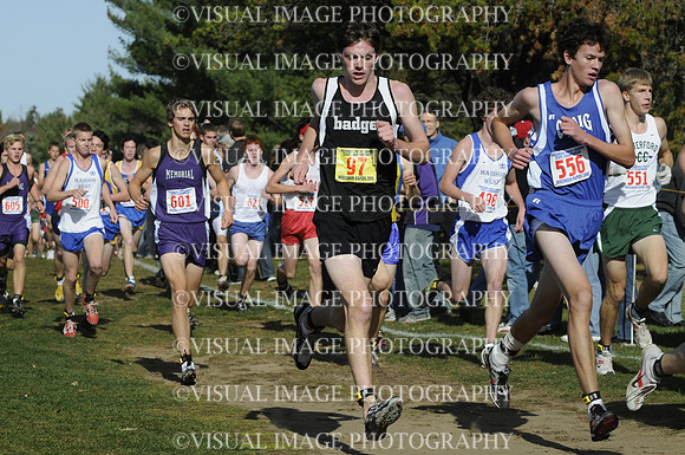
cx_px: 342
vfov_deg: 8.9
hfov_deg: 13.4
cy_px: 228
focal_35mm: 153
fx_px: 2907
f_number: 5.6
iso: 200
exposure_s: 1/1000
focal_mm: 102
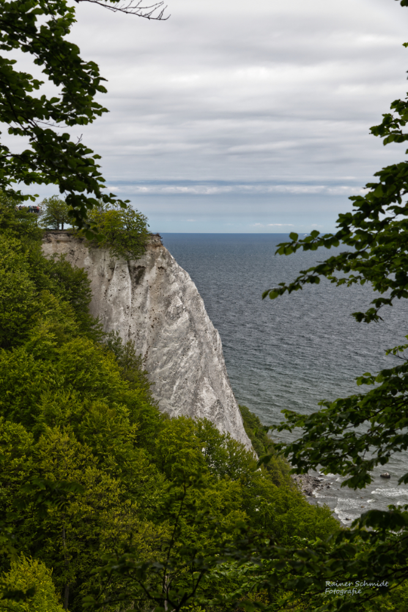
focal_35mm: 58
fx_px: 986
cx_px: 204
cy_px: 306
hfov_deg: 23.4
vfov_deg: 34.5
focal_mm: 58
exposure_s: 1/160
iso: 100
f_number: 7.1
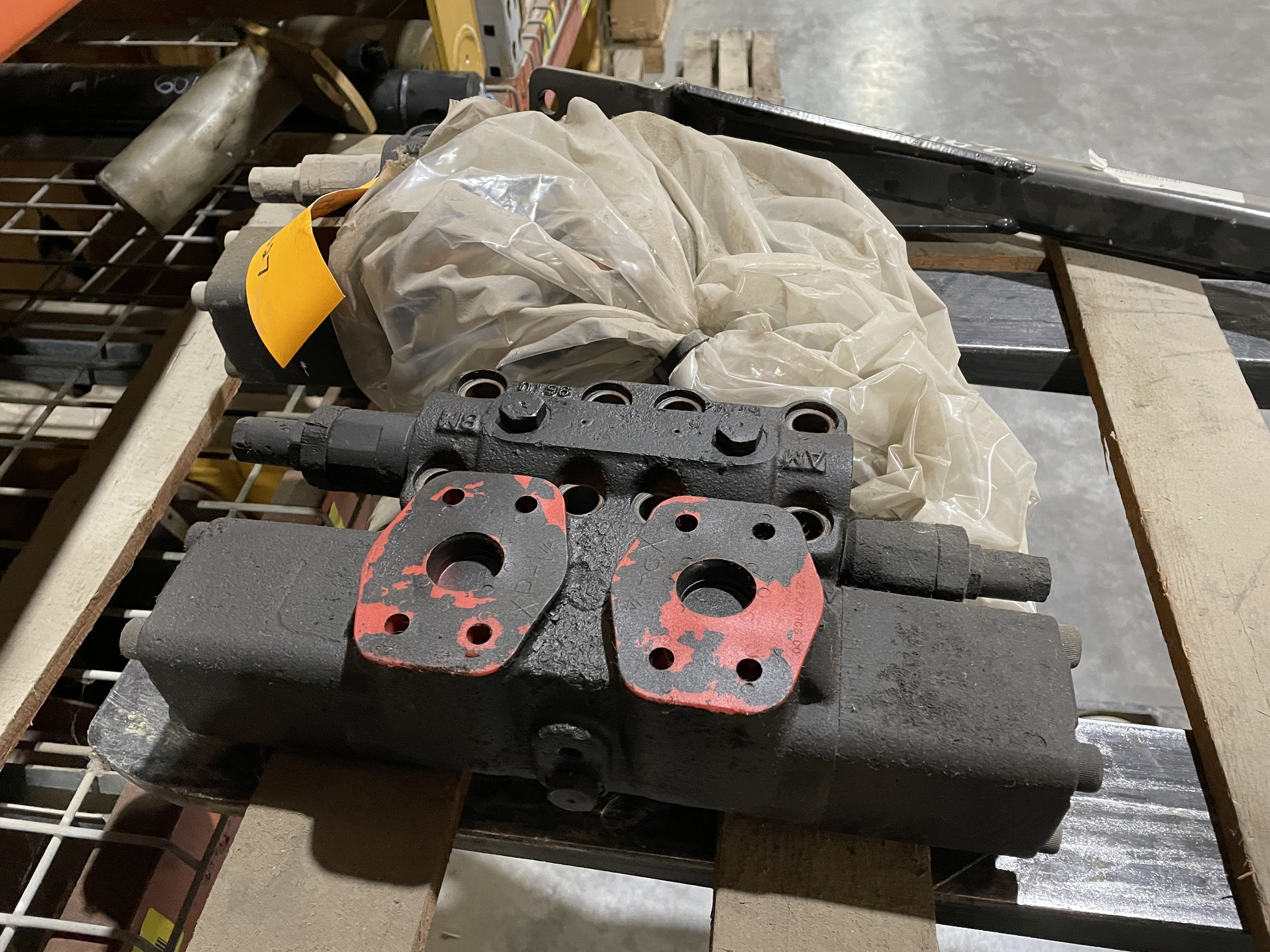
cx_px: 635
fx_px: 954
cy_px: 476
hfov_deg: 67.3
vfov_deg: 53.1
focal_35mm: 26
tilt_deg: -46.3
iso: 500
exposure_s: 1/60
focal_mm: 4.2
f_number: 1.6
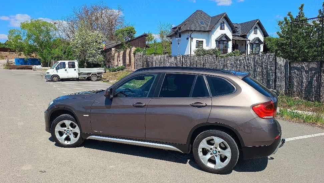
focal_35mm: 27
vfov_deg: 42.9
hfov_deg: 69.8
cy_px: 97
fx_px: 232
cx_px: 161
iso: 102
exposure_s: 1/2500
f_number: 1.4
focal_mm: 5.89
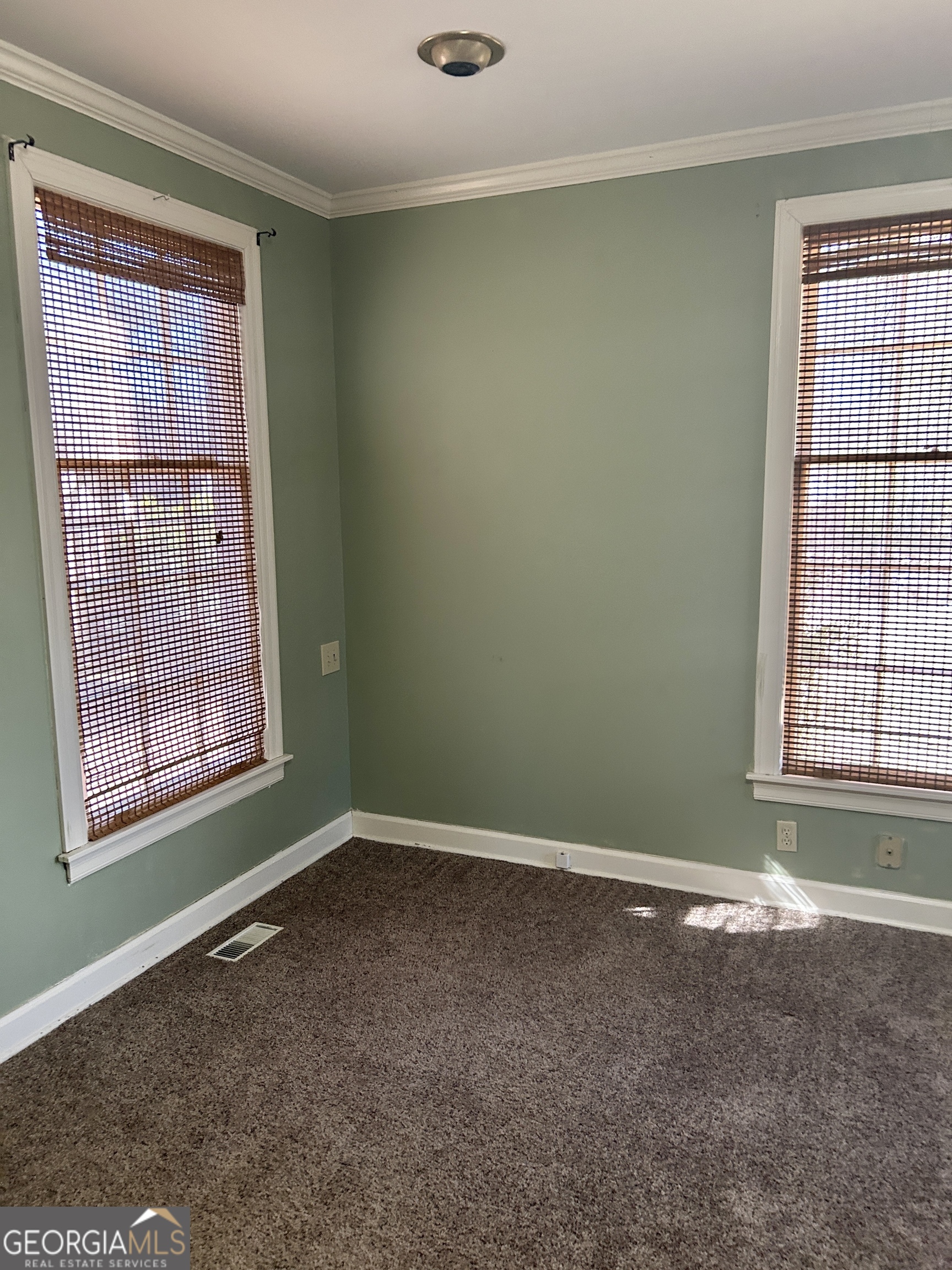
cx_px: 476
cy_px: 635
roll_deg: +1.6
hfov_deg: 53.1
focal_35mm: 26
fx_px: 953
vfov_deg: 67.3
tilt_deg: -11.3
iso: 250
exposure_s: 1/60
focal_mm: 5.7
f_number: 1.5
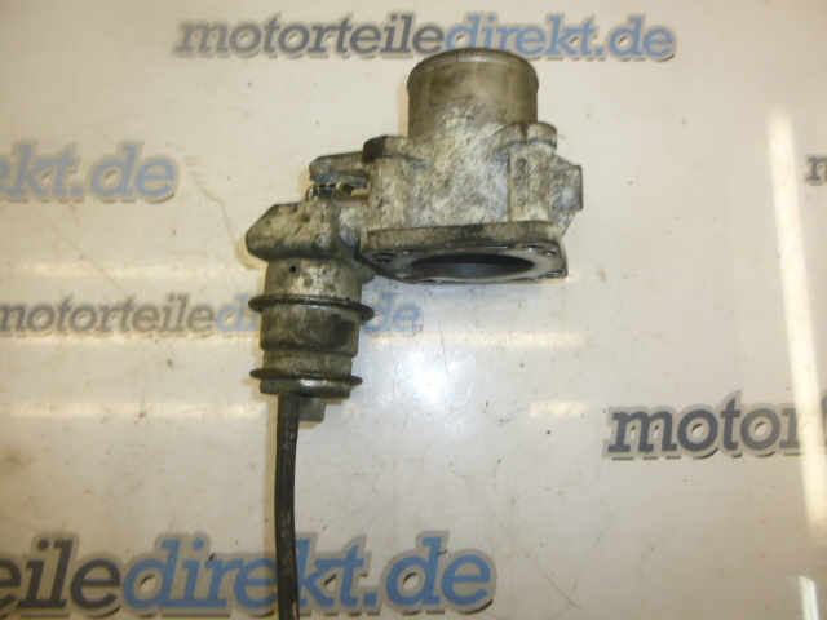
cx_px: 414
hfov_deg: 69.4
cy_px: 310
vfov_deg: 54.9
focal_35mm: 25
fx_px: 597
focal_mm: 4.5
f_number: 3.1
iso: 100
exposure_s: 1/60
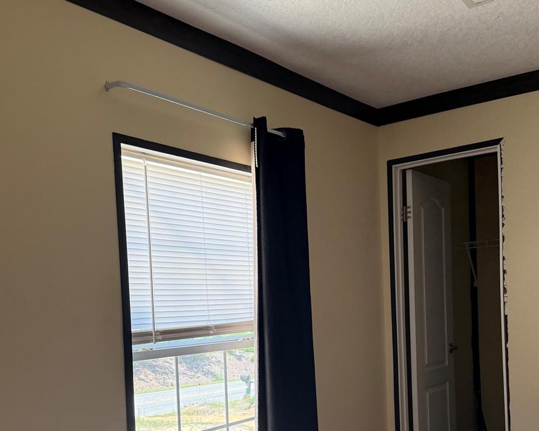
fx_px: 638
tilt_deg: +0.2
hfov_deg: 45.7
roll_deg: +4.9
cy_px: 326
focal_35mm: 40
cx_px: 308
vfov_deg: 36.4
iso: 160
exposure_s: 1/168
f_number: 1.78
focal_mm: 6.76
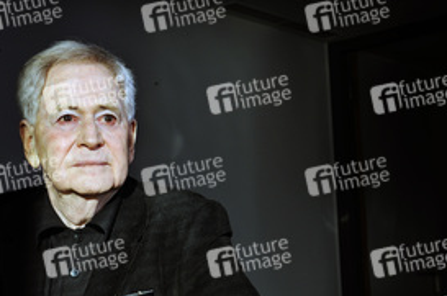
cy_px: 218
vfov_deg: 14.9
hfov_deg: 22.4
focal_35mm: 91
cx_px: 205
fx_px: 1128
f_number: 10
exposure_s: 1/250
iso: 400
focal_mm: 55
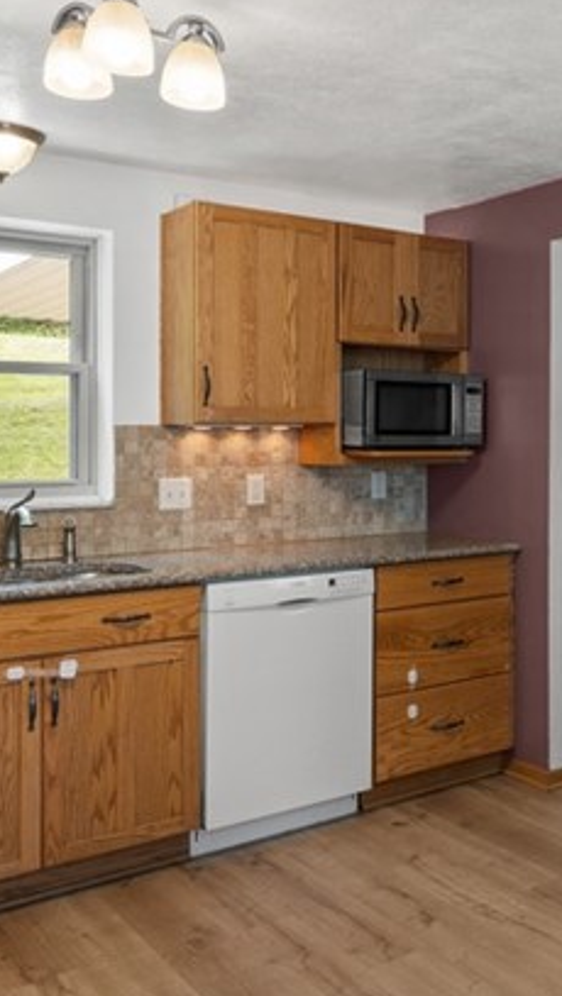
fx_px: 1031
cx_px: 564
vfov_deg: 51.4
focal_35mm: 39
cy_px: 425
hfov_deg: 28.6
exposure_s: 2
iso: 400
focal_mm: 14
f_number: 8
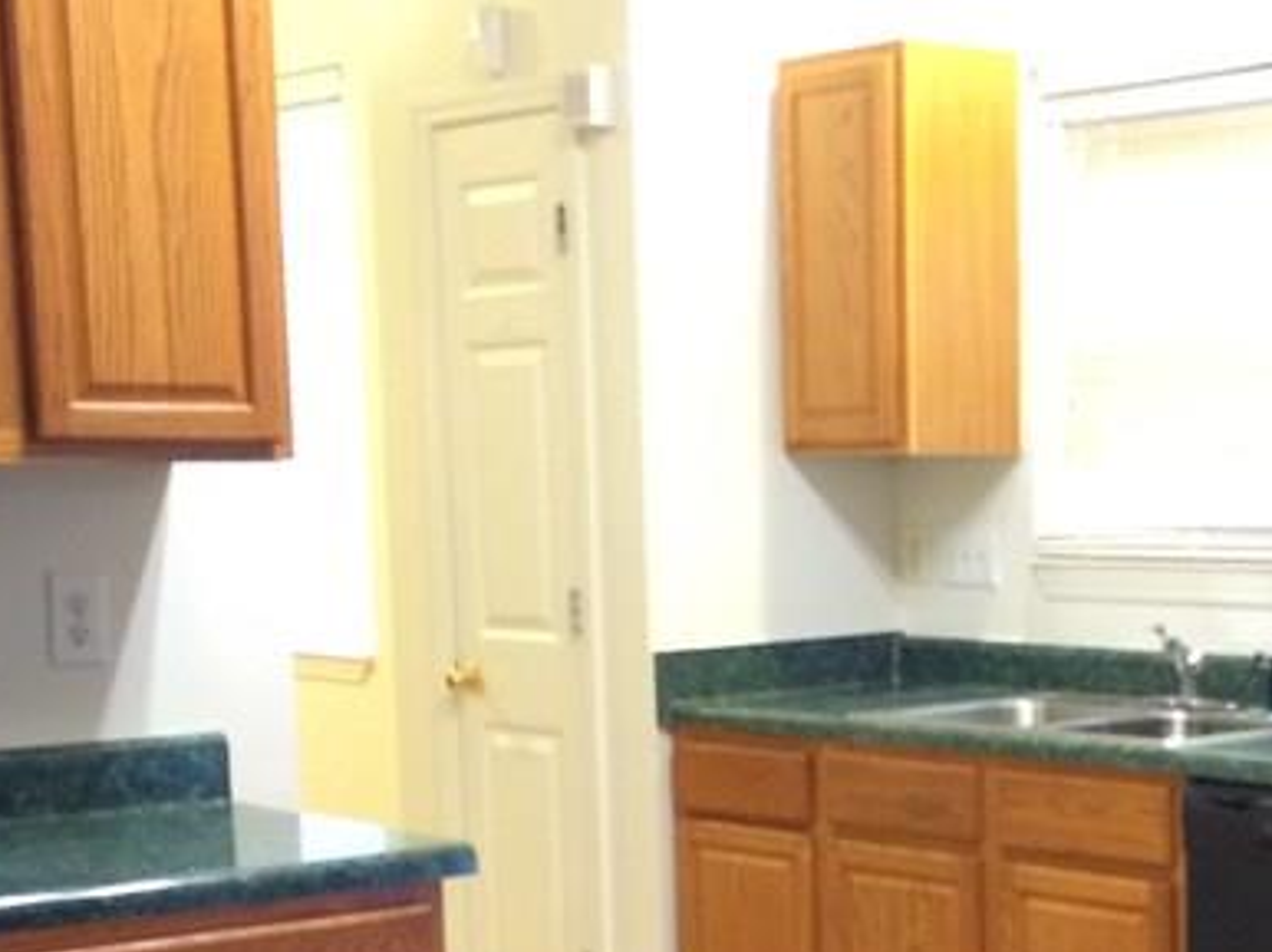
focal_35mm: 77
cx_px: 959
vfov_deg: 18.6
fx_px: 2828
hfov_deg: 25.1
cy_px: 945
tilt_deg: -8.4
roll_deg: +1.5
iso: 320
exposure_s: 1/15
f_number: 2.2
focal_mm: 4.15
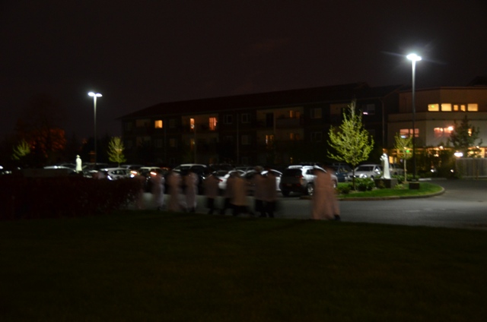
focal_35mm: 39
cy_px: 161
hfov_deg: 49.6
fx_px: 527
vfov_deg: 34.1
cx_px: 244
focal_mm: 26
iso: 1600
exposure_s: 1/5
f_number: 4
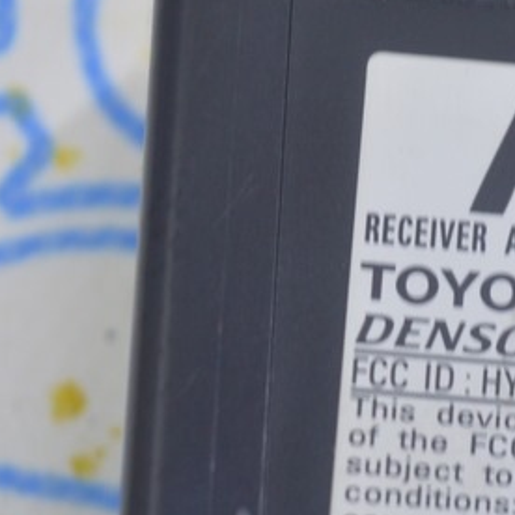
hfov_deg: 6.7
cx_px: 731
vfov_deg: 6.7
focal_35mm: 260
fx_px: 4369
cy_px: 346
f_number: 5.6
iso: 400
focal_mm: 55
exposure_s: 1/20
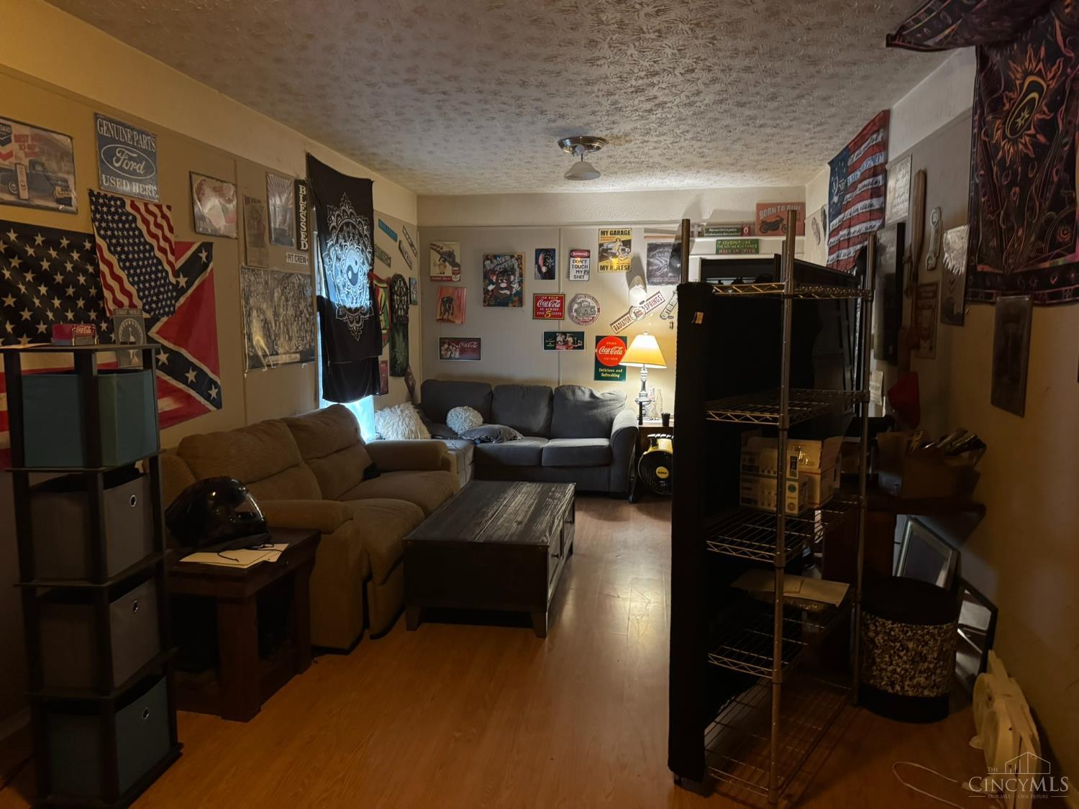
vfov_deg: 56.8
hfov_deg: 71.6
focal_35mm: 24
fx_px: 748
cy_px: 404
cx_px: 540
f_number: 1.78
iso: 800
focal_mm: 6.76
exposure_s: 1/30
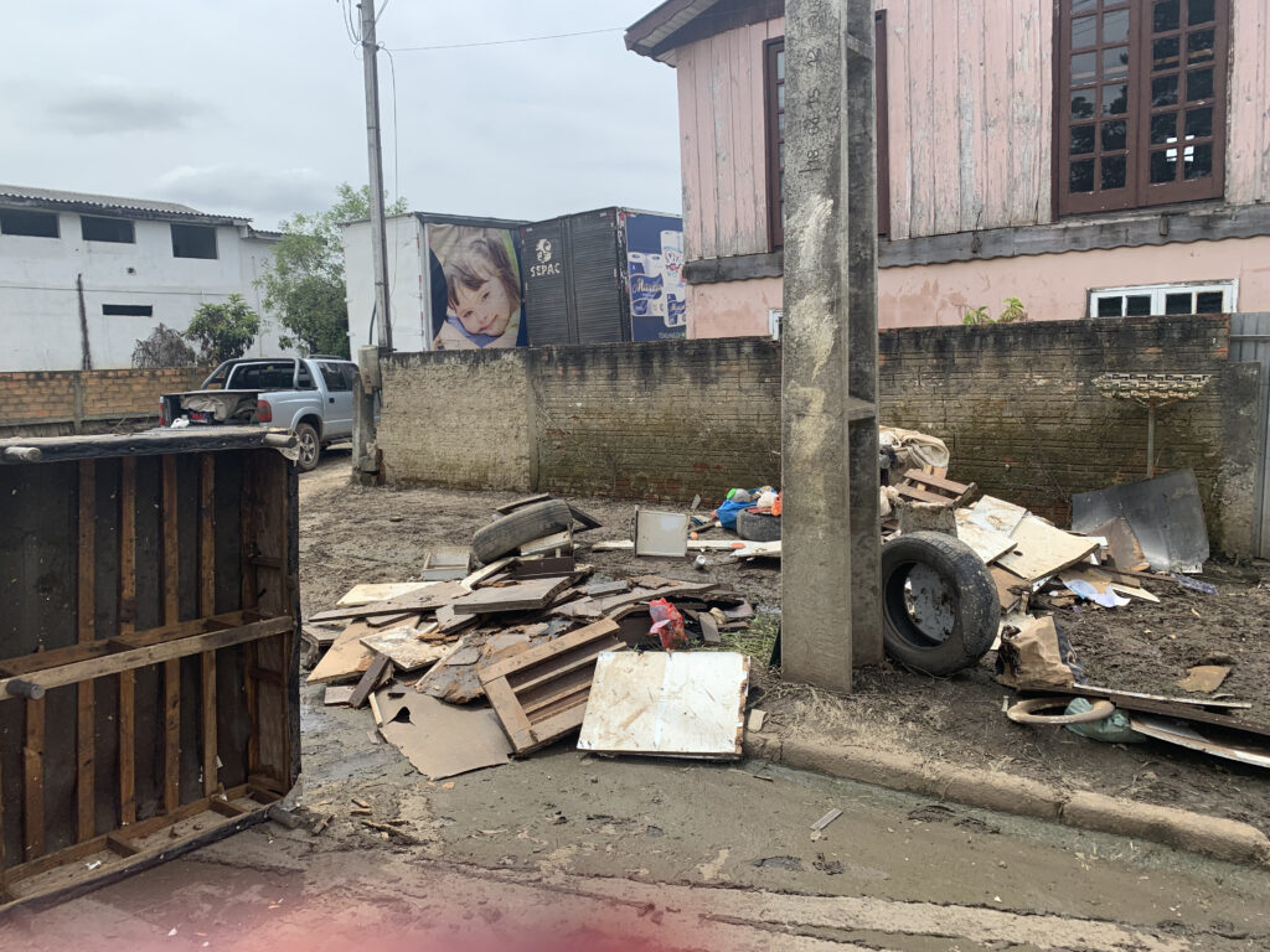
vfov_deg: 53.1
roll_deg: +0.6
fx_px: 954
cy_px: 476
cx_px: 635
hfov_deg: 67.3
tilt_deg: -4.7
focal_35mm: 26
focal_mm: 4.25
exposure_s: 1/1953
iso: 25
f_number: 1.8
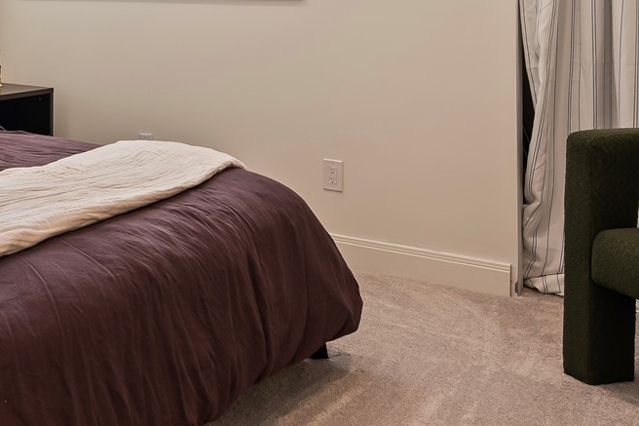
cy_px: -3
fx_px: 940
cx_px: 13
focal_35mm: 53
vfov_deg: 24.3
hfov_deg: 34.4
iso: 125
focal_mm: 16
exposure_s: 1/2.5
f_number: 6.3
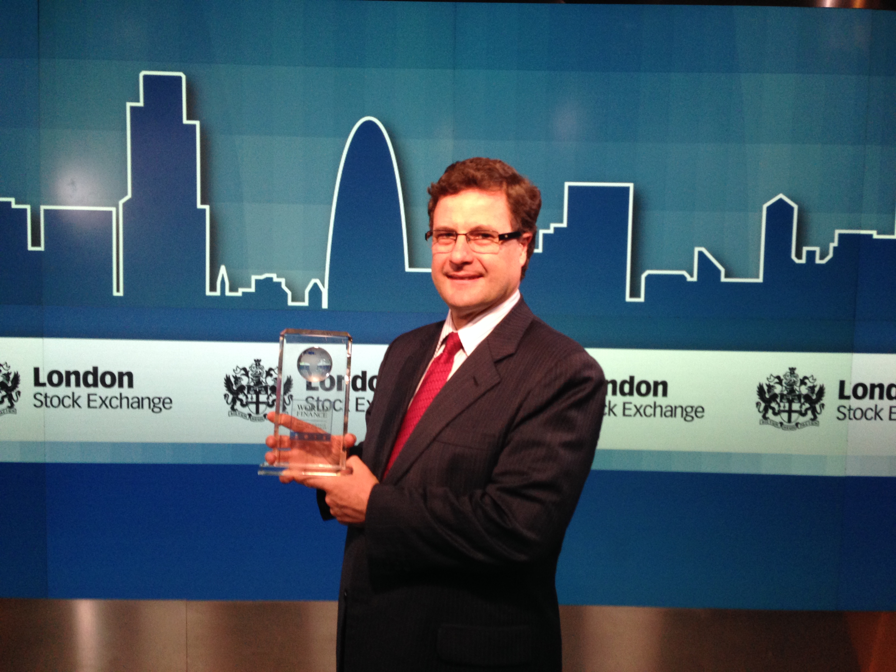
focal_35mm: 33
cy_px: 336
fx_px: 854
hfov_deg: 55.4
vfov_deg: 42.9
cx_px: 448
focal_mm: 4.12
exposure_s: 1/20
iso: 125
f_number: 2.4
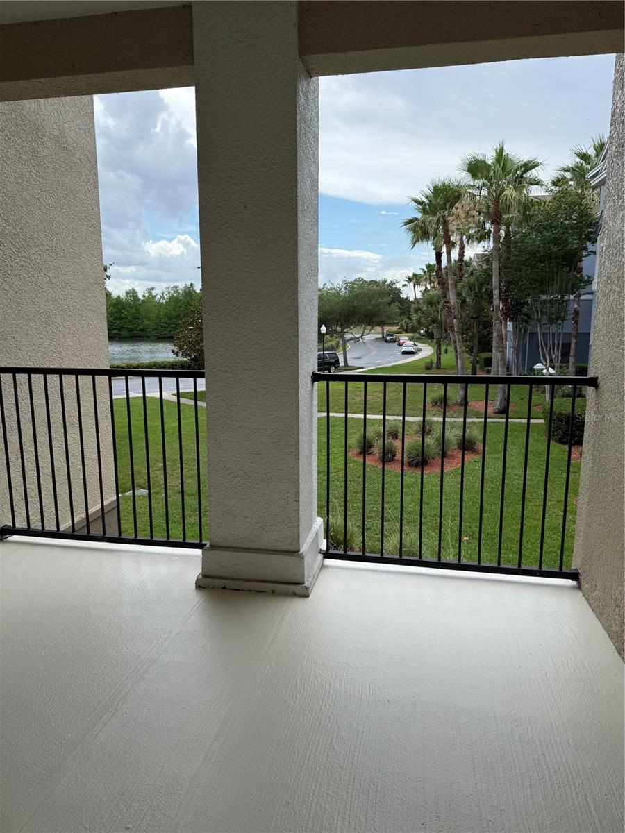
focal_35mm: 24
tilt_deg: -9.2
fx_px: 578
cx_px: 312
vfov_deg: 71.6
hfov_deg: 56.8
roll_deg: +0.9
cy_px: 416
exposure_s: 1/2370
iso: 80
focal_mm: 6.76
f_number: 1.78
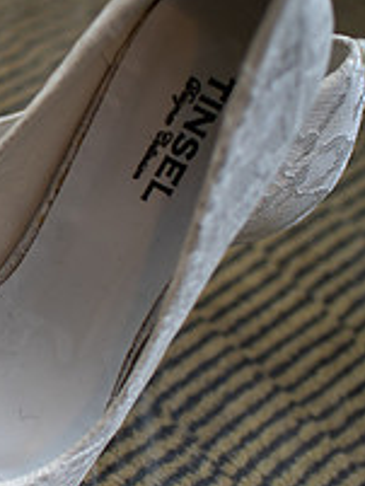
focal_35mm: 97
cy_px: 264
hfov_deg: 13.9
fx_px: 1362
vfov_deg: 20.2
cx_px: -242
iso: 100
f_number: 2.2
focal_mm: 35
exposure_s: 1/100
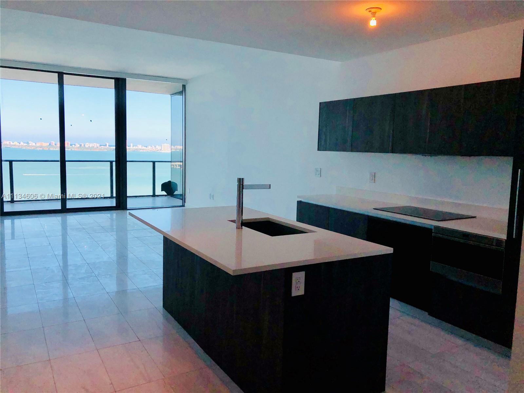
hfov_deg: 63.4
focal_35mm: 28
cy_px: 196
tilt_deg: -6.2
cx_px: 262
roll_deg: -1.3
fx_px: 424
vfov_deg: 49.7
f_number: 1.8
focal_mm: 4
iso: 20
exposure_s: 1/1130
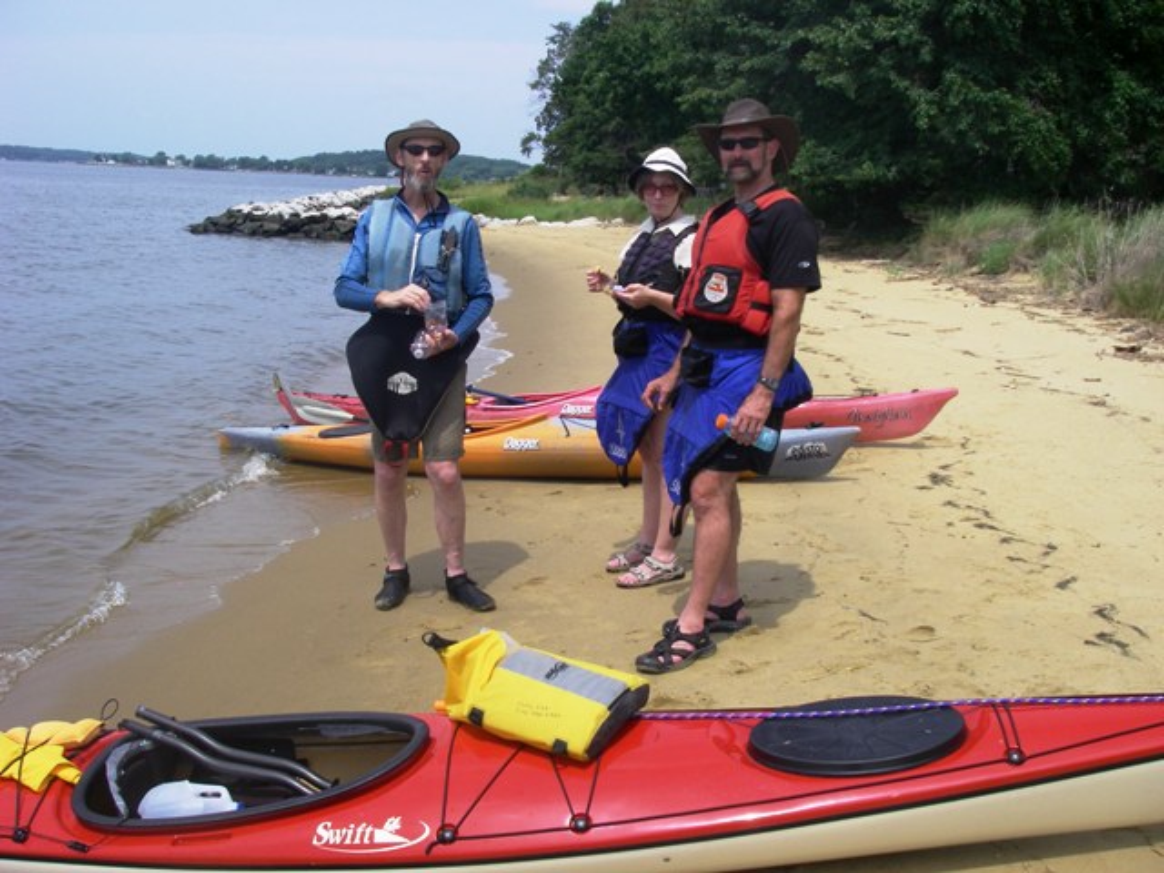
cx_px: 582
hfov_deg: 49.0
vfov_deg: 37.7
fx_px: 1278
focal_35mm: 38
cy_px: 436
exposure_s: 1/200
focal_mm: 6.3
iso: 64
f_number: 6.6
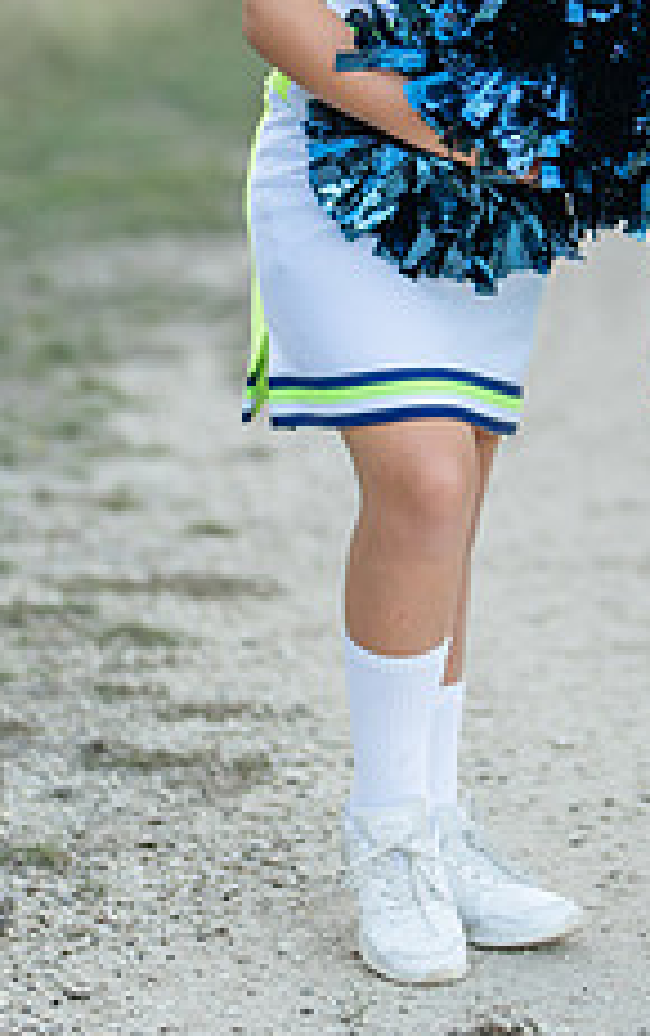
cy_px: 229
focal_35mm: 174
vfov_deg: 12.0
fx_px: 4916
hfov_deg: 7.5
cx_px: 650
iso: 100
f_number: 1.2
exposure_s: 1/640
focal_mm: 50
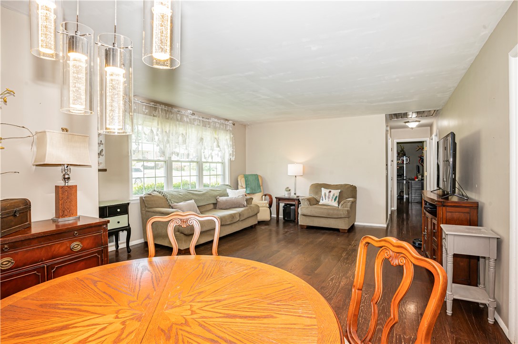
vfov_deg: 70.4
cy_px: 172
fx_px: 244
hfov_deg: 93.3
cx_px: 259
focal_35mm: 17
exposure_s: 1/20
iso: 320
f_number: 9
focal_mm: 17
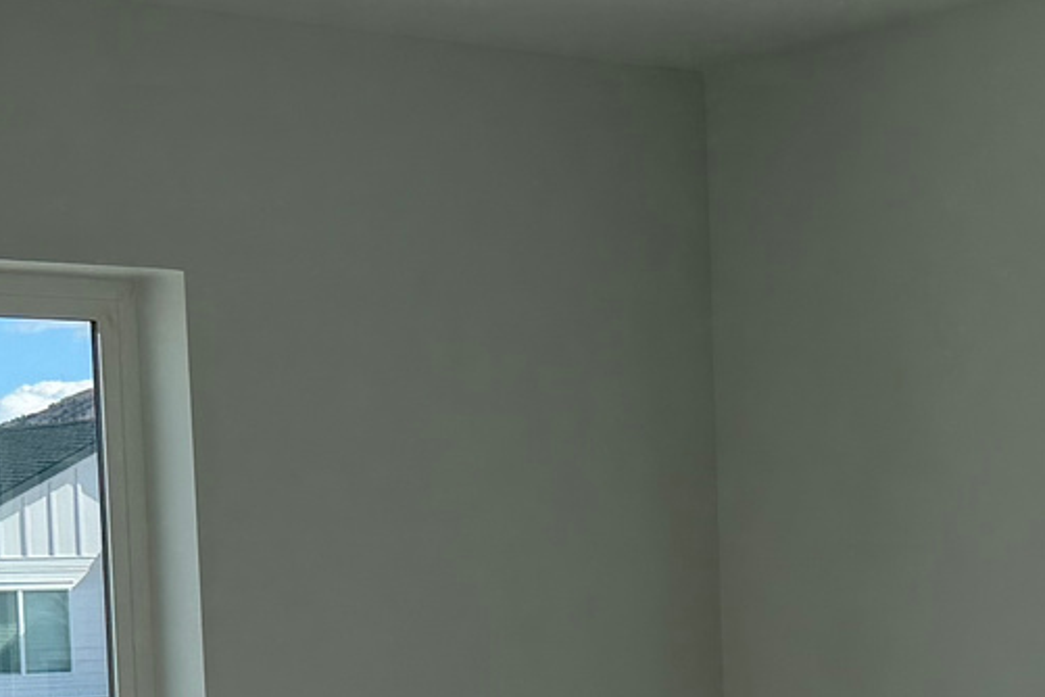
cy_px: 772
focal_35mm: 102
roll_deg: +1.4
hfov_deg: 19.9
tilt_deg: -4.1
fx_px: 2961
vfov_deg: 13.2
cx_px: 724
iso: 80
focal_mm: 6.76
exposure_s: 1/2445
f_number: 1.78
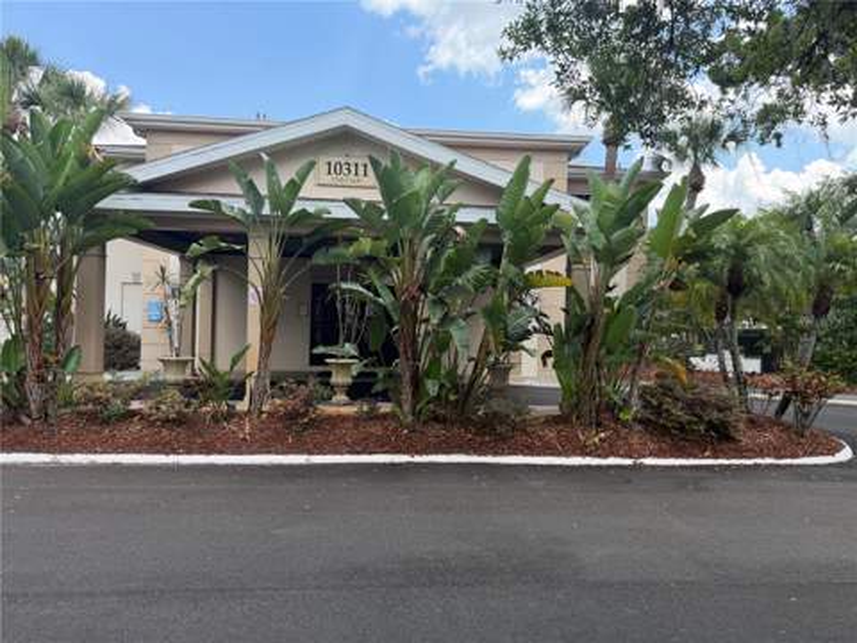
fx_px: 594
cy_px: 322
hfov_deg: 71.6
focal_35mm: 24
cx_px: 428
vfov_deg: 56.8
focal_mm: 6.76
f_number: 1.78
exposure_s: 1/2053
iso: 100
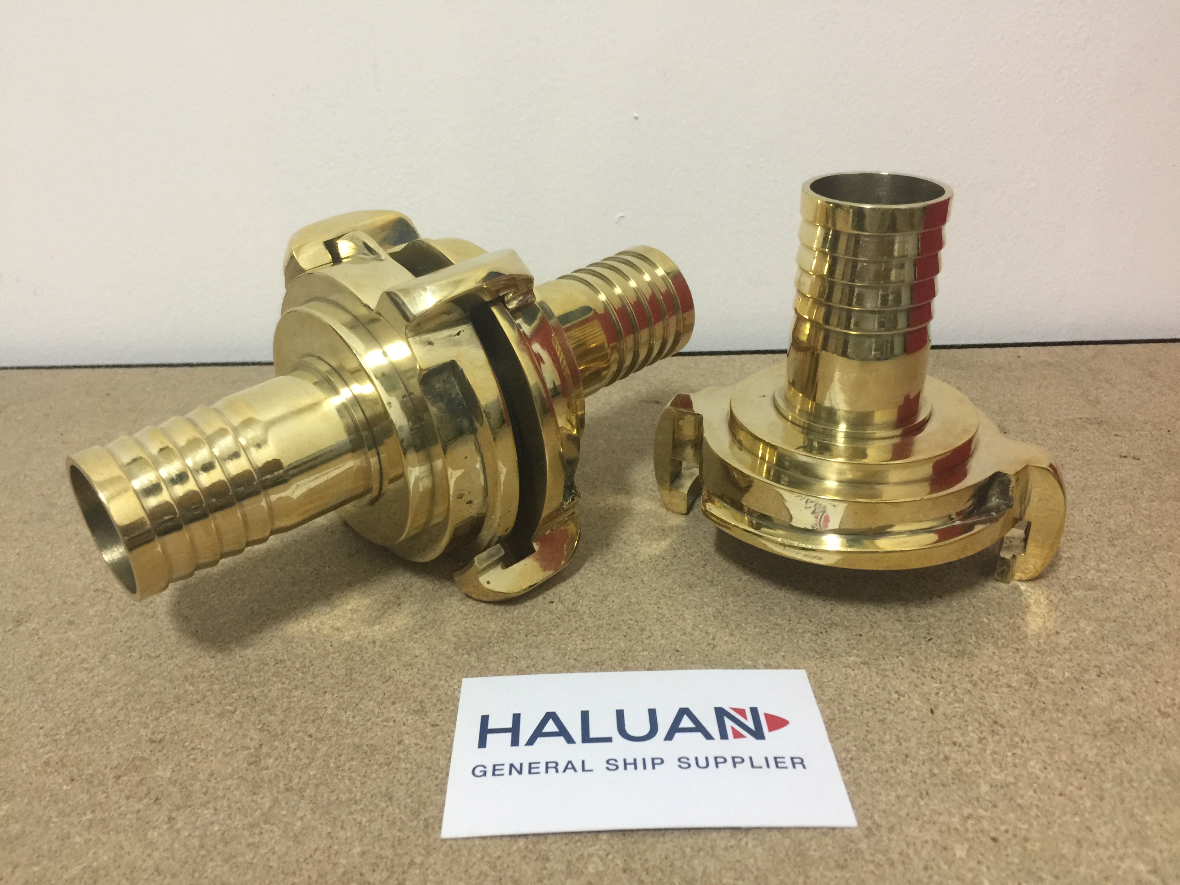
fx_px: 989
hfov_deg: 61.7
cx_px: 590
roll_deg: +0.2
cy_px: 442
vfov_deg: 48.2
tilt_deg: -27.6
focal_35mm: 29
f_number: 2.2
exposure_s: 1/17
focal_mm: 4.15
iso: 125
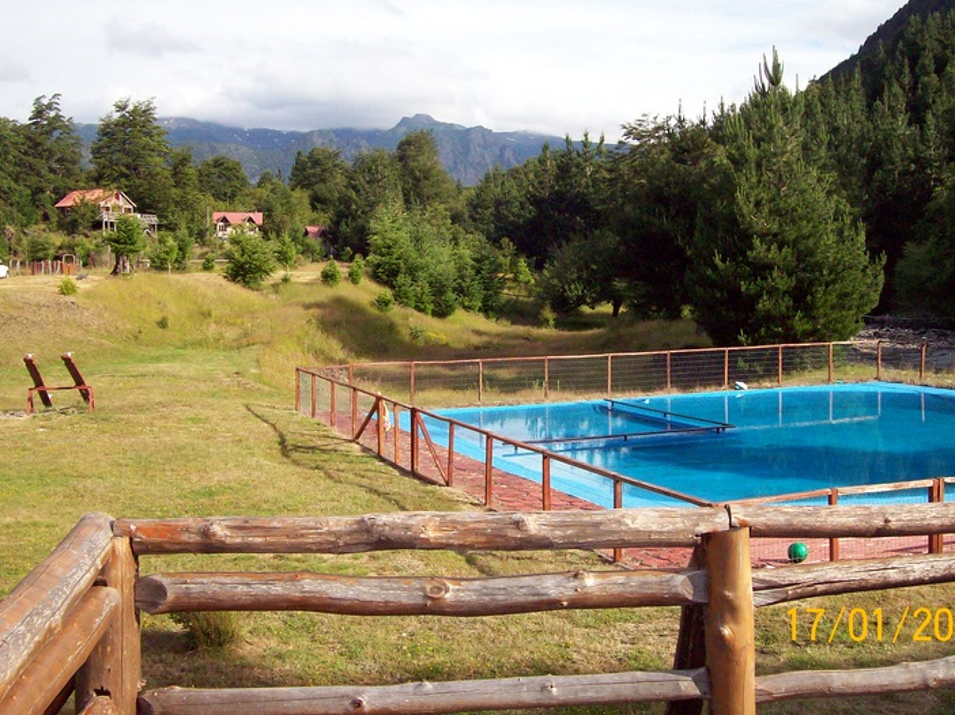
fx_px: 1131
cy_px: 317
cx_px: 507
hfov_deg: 45.8
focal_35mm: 41
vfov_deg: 35.1
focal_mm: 6
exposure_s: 1/726
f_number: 4.8
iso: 140
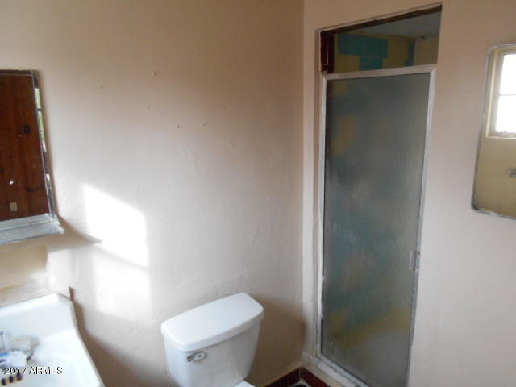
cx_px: 258
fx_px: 388
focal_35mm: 26
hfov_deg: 67.3
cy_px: 194
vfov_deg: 53.1
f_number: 3.2
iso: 280
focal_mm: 4.6
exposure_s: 1/30
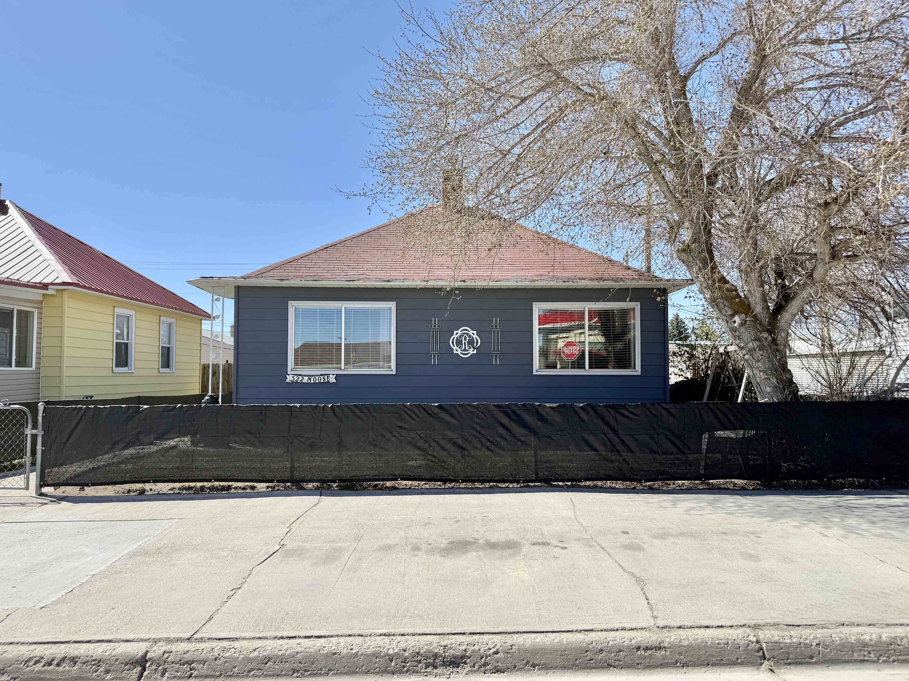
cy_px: 337
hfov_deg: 69.4
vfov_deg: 54.9
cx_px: 460
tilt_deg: +2.7
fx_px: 657
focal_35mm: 25
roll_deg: +0.0
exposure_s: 1/4673
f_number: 1.78
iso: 80
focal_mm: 6.76
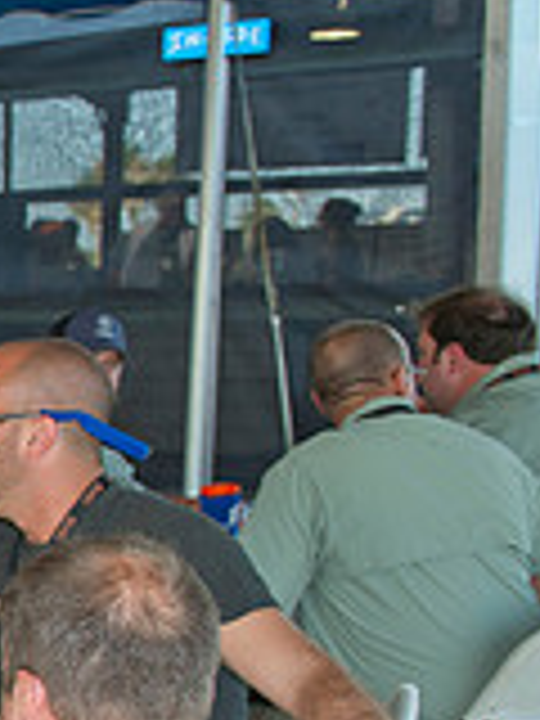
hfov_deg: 13.2
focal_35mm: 94
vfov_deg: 20.5
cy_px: 634
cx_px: -598
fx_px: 1955
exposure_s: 1/160
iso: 125
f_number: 4.5
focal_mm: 27
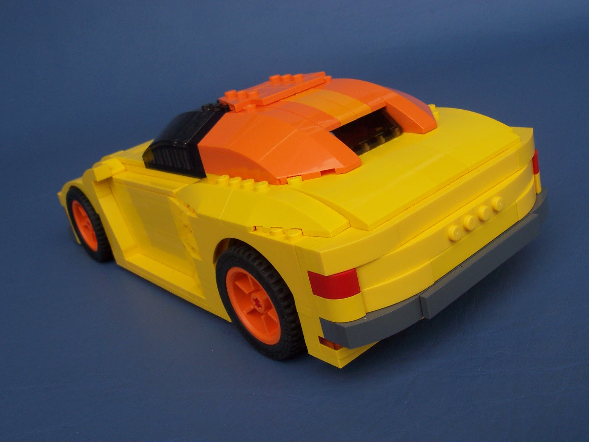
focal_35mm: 37
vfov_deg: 38.7
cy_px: 221
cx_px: 294
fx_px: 630
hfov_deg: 50.1
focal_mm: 5.6
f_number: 5.6
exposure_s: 1/125
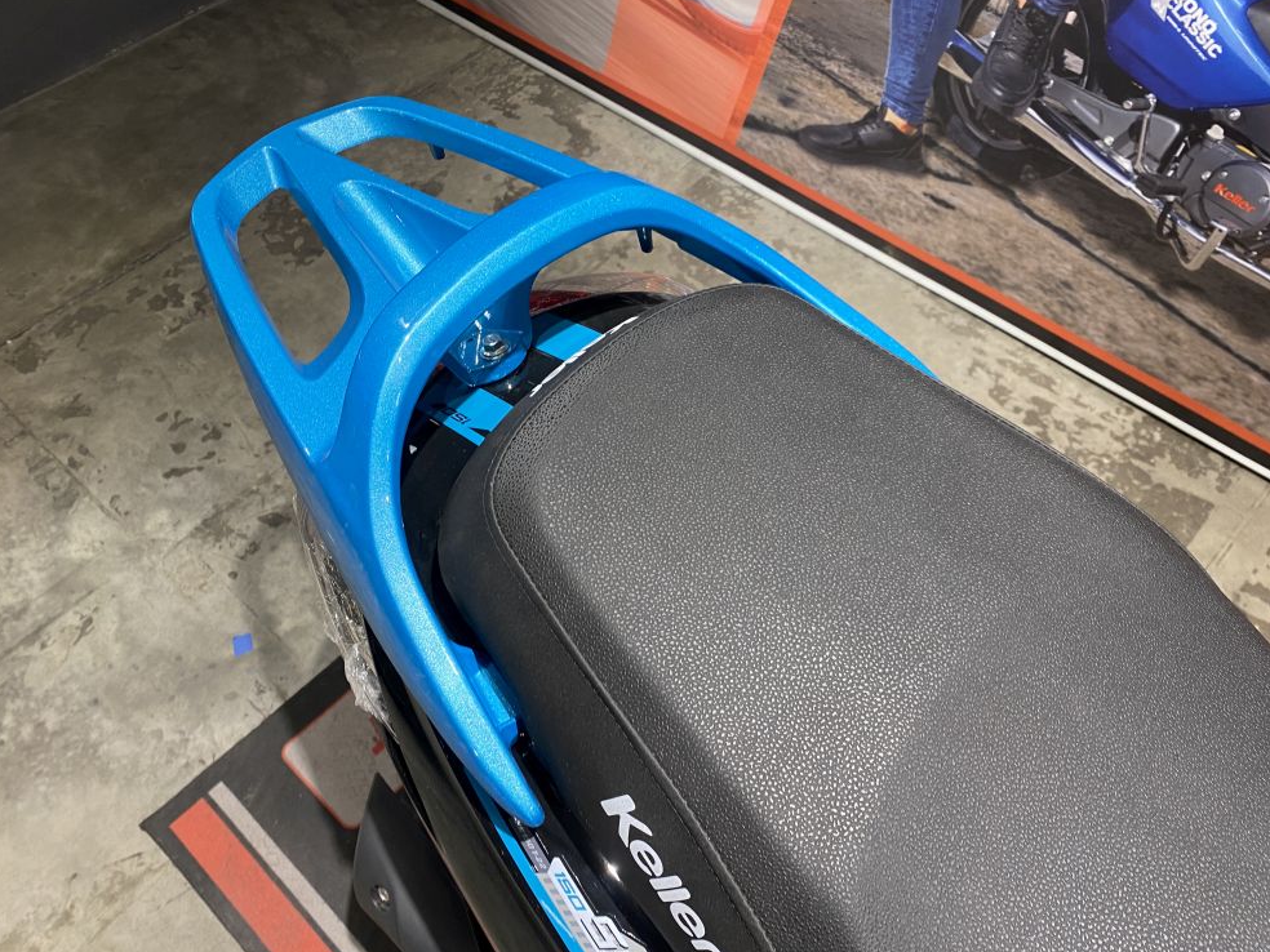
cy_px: 486
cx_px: 656
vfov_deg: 49.7
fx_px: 1027
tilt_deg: -55.9
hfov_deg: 63.4
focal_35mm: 28
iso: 80
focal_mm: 4.25
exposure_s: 1/50
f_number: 1.8
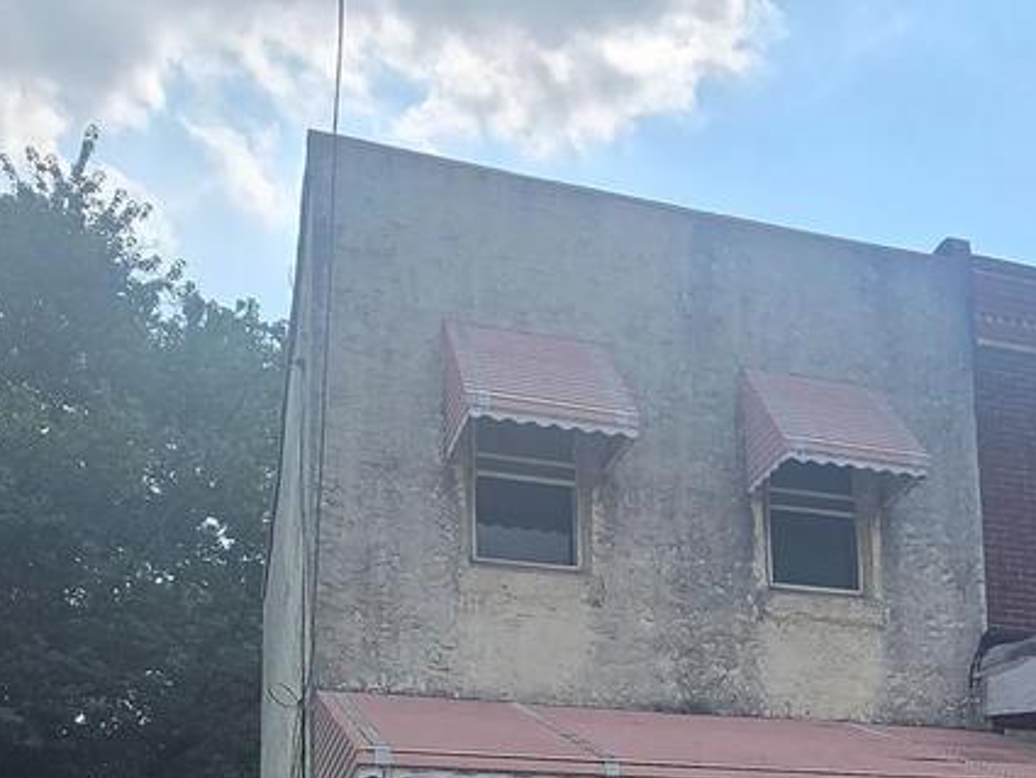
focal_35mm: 44
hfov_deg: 42.1
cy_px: 888
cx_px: 731
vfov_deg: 29.2
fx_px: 1317
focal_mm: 1.7
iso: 25
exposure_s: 1/1636
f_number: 2.2
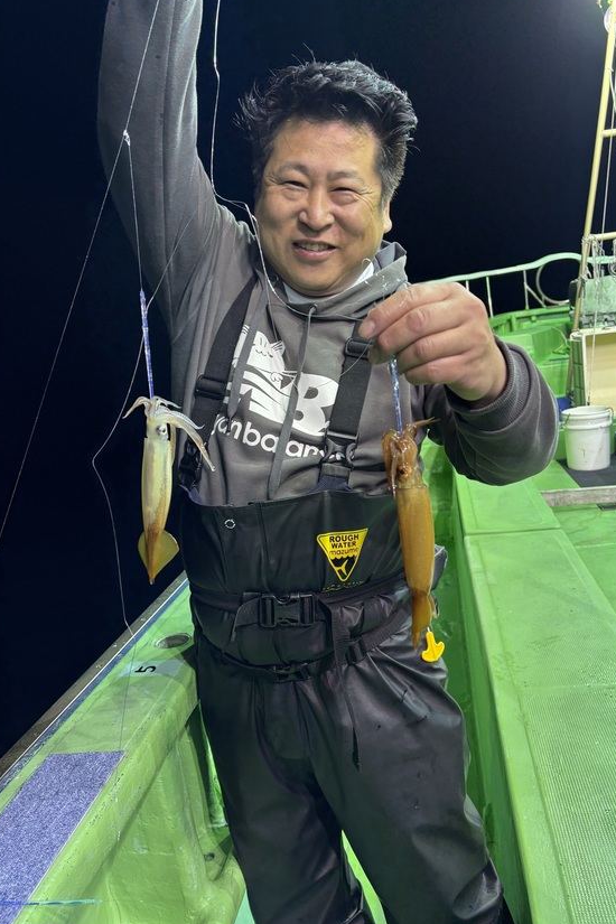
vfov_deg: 65.5
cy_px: 465
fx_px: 719
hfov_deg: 46.3
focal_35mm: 28
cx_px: 345
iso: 50
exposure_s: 1/114
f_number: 1.6
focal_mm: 5.96
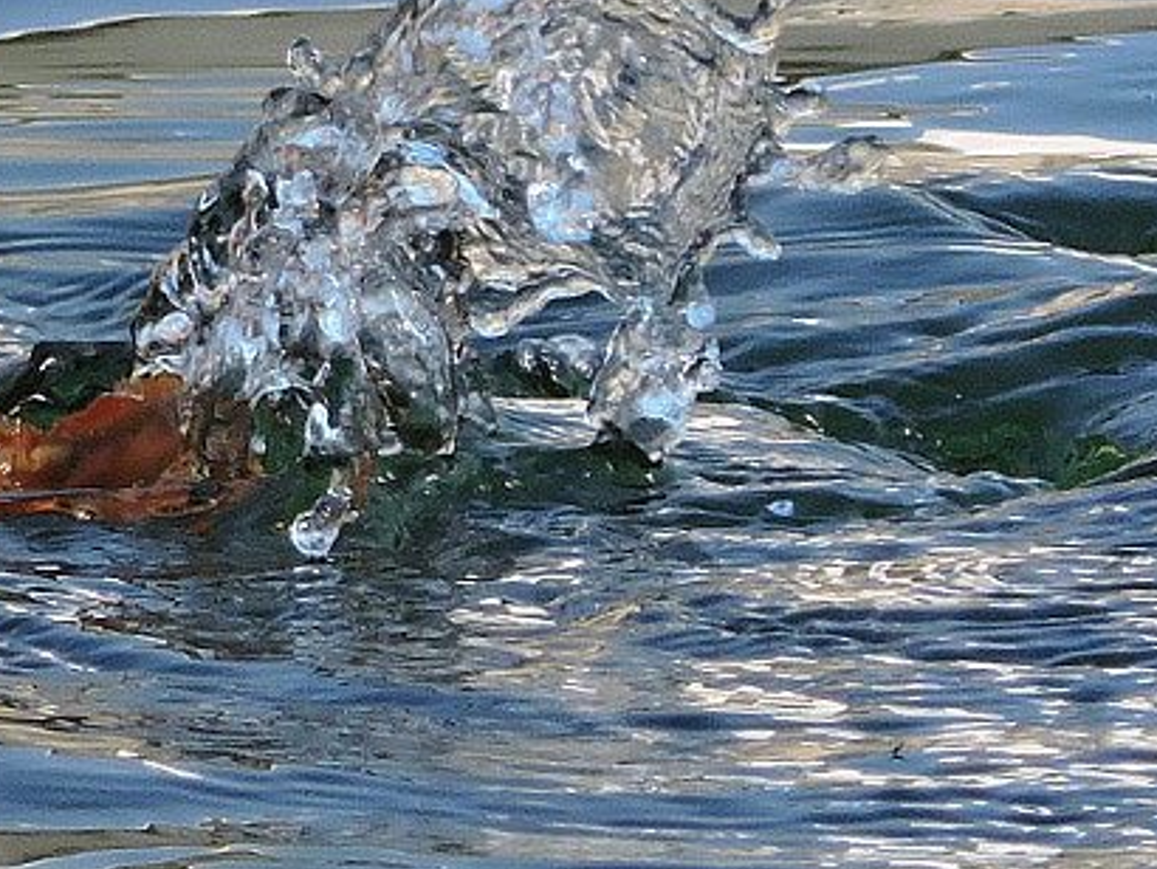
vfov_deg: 0.5
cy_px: 104
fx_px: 91301
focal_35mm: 2730
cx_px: -310
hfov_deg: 0.7
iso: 180
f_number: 5
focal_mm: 124.9
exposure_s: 1/500
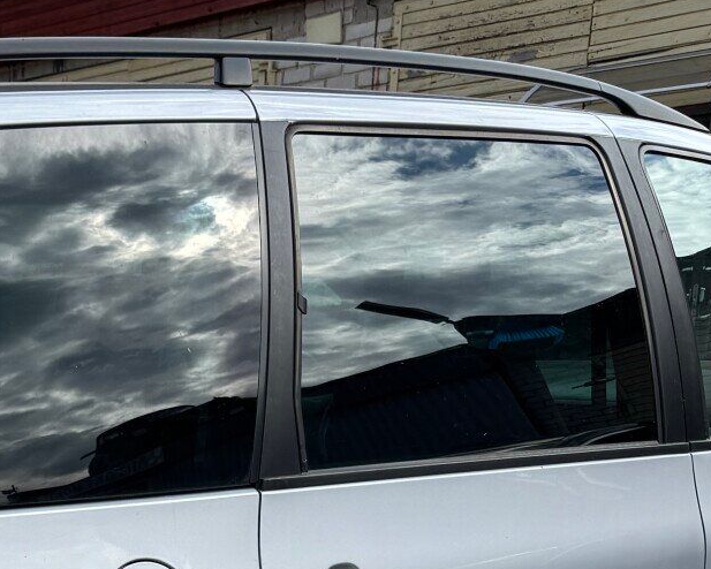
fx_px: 1558
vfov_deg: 18.7
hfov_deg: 23.6
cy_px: 811
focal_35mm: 74
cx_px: -134
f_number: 1.78
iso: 80
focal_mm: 6.76
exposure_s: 1/2252
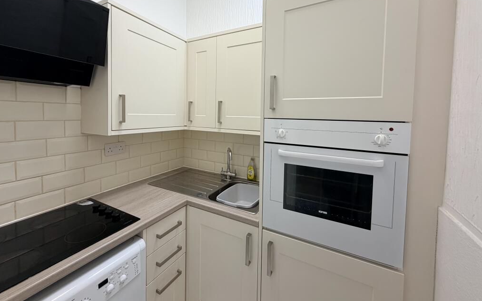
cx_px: 240
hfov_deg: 101.5
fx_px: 197
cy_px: 123
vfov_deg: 74.1
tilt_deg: -2.1
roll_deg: -0.1
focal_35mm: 15
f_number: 2.2
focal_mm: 2.22
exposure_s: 1/100
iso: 100
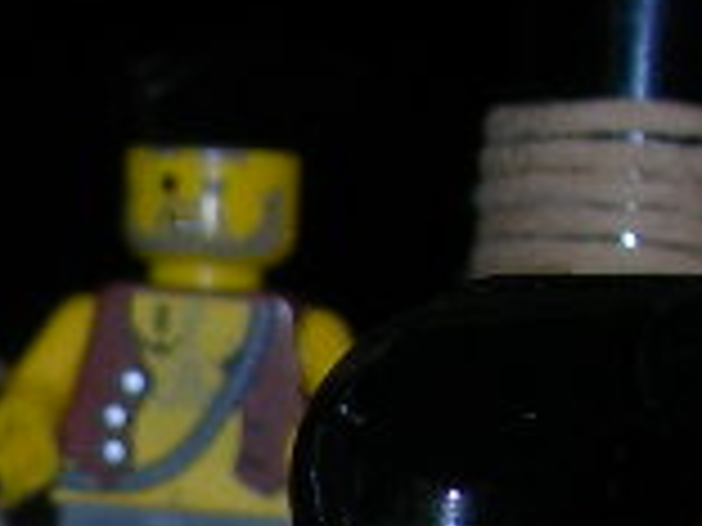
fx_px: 6794
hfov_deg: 5.7
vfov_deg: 4.4
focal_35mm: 335
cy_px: 1227
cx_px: -1012
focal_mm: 10.6
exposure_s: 1/60.1
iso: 50
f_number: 5.4
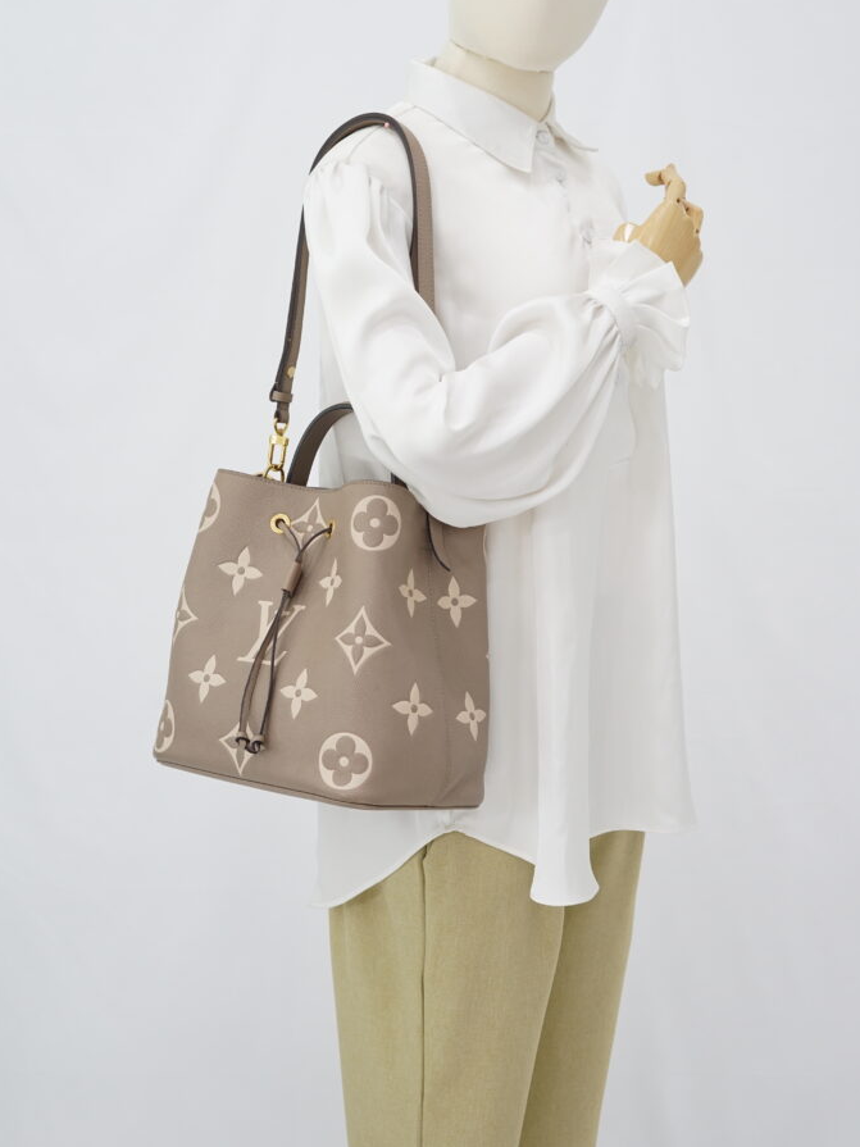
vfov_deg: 34.9
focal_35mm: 55
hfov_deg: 26.6
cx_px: 431
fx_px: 1822
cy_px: 505
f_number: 6.3
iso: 640
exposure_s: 1/10
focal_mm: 50
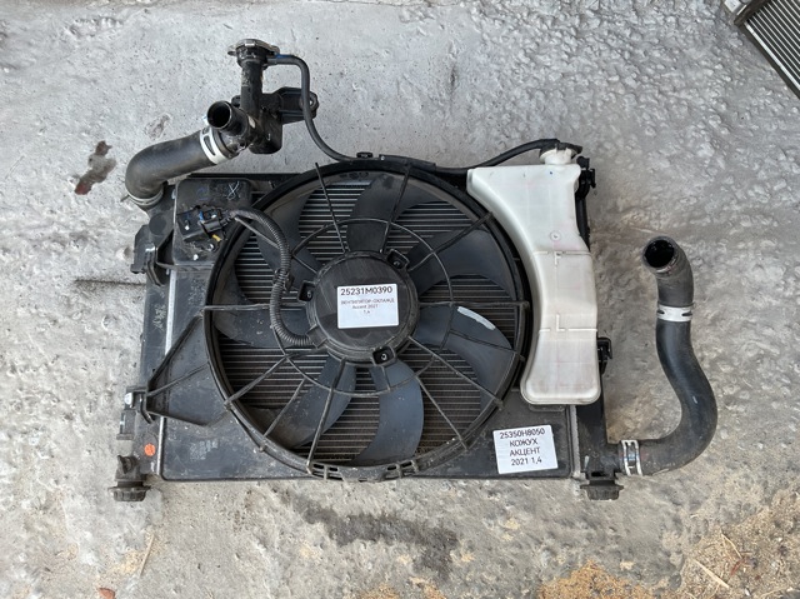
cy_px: 300
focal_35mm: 29
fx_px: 670
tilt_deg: -69.5
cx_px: 400
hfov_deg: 61.7
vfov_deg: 48.2
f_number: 1.8
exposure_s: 1/120
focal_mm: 3
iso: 25
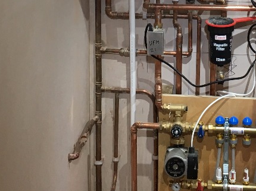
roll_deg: -1.6
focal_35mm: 81
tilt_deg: -11.6
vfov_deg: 17.4
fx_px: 599
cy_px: -34
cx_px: 189
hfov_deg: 23.9
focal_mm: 4.15
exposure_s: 1/33
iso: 50
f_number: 2.2
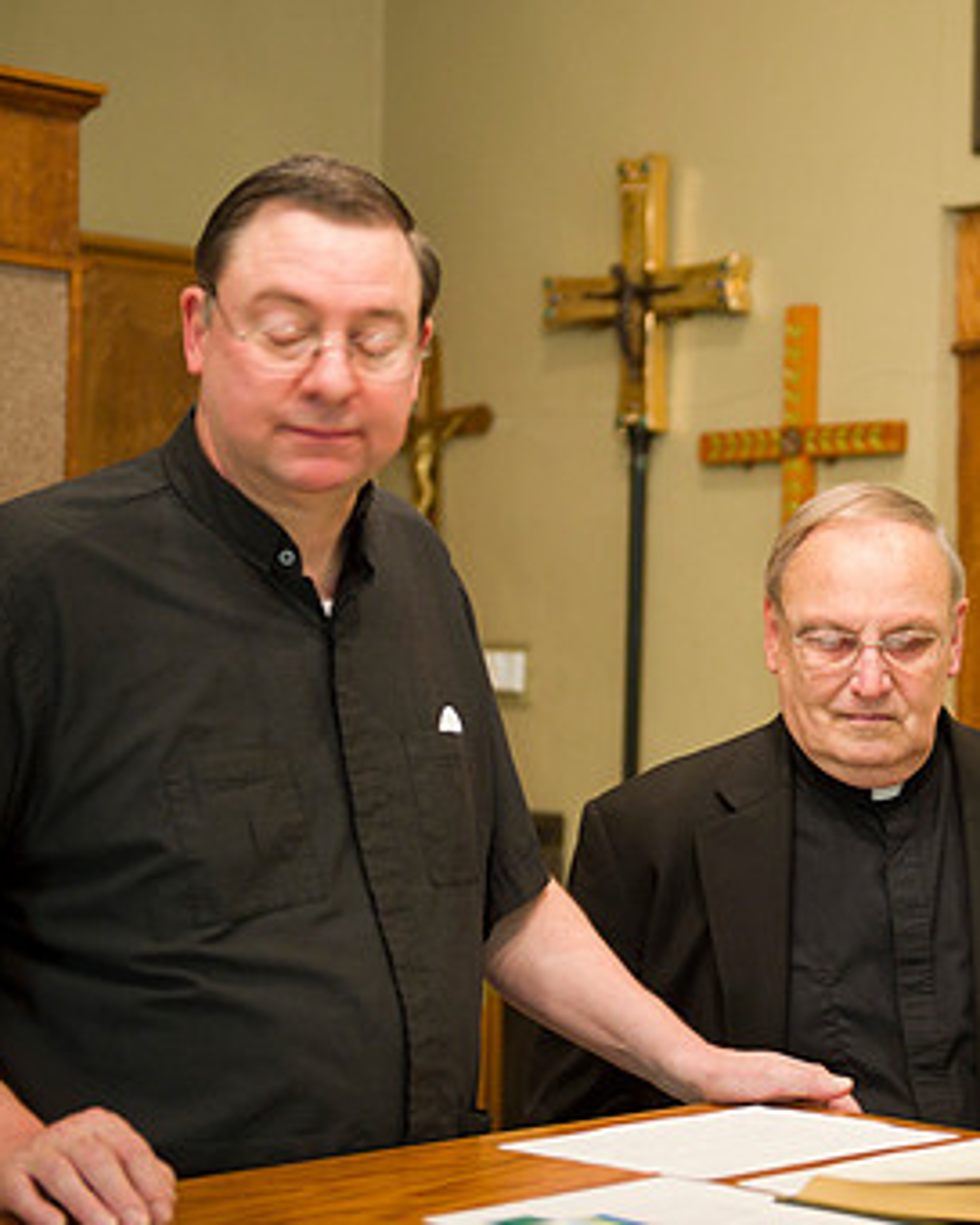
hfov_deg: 18.8
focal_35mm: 80
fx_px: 2900
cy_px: 623
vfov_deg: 23.8
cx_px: 886
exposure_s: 1/30
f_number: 2.8
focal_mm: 50
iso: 2000
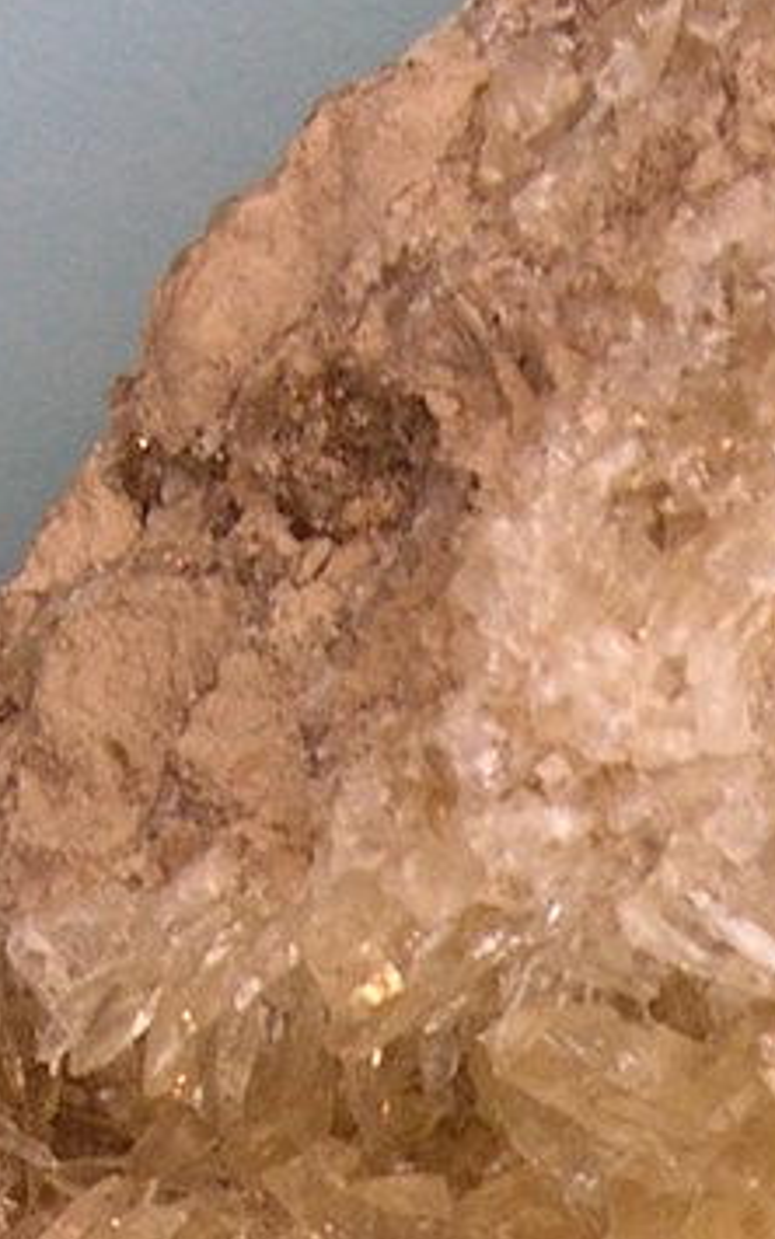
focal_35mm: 172
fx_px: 5810
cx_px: 735
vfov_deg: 11.7
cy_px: 1797
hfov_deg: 7.6
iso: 50
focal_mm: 6
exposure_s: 1/12.1
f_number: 2.7
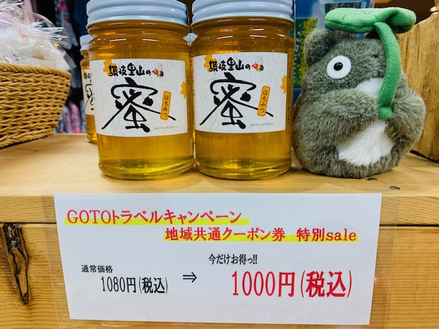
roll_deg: +0.9
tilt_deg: -13.2
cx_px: 220
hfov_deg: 67.3
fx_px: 330
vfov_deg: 53.1
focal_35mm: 26
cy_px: 164
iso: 64
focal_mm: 4.25
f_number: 1.8
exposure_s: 1/60
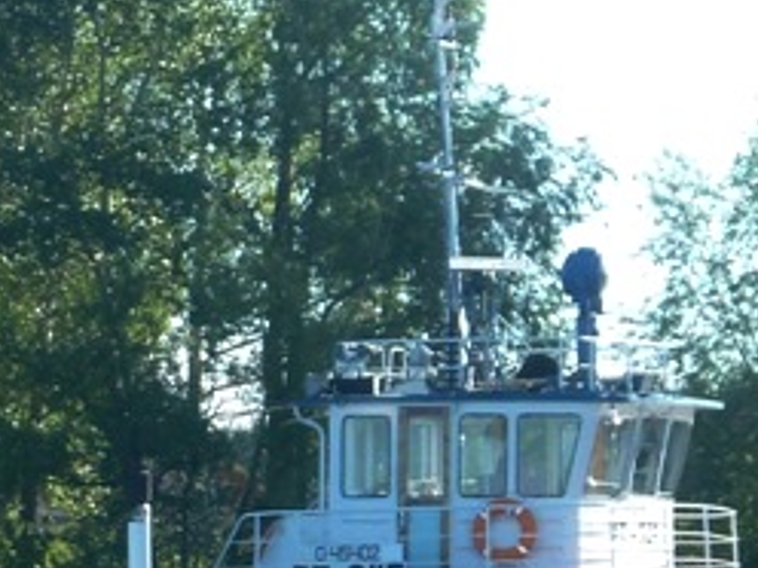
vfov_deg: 2.8
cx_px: 367
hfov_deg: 3.8
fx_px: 11562
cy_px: 742
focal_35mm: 528
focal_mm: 21
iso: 80
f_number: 4.4
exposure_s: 1/200
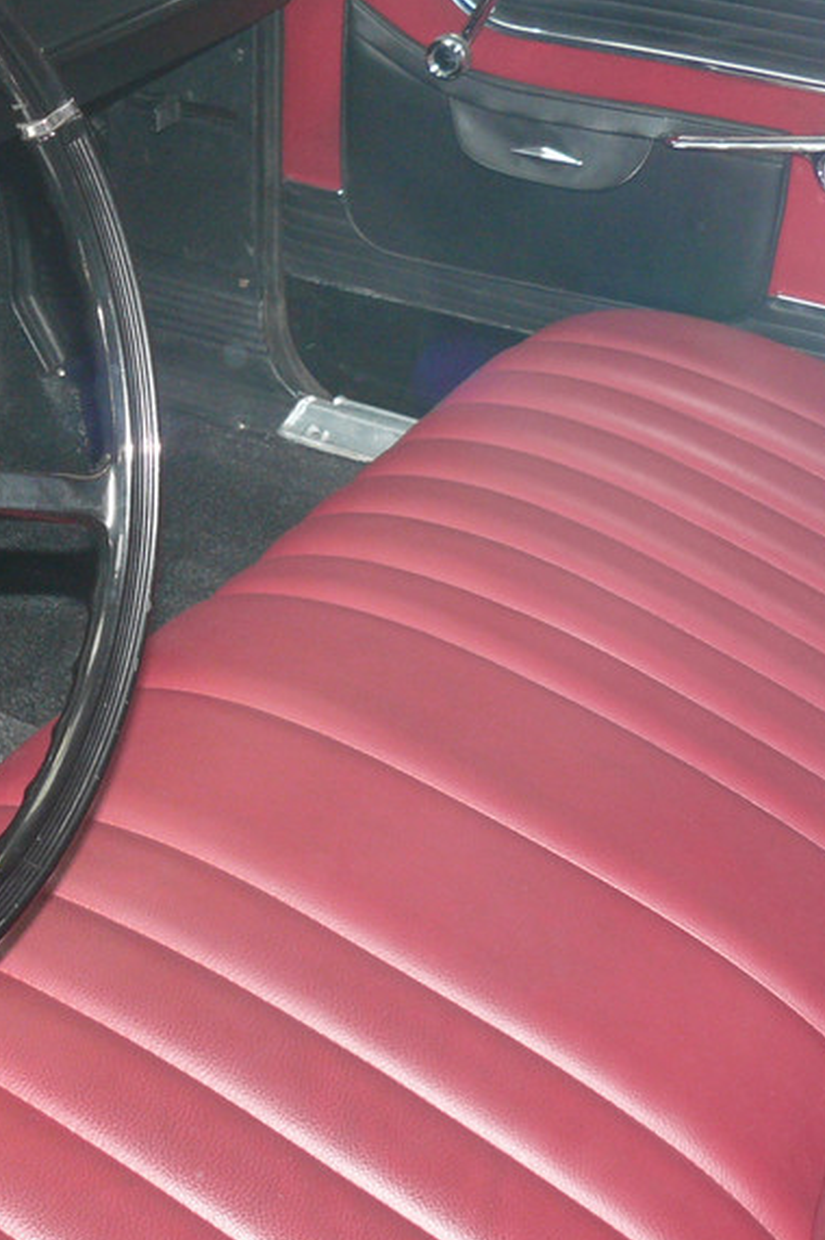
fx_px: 2409
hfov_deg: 18.5
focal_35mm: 70
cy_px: 413
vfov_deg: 28.7
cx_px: -155
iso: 160
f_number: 2.8
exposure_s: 1/30
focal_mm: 6
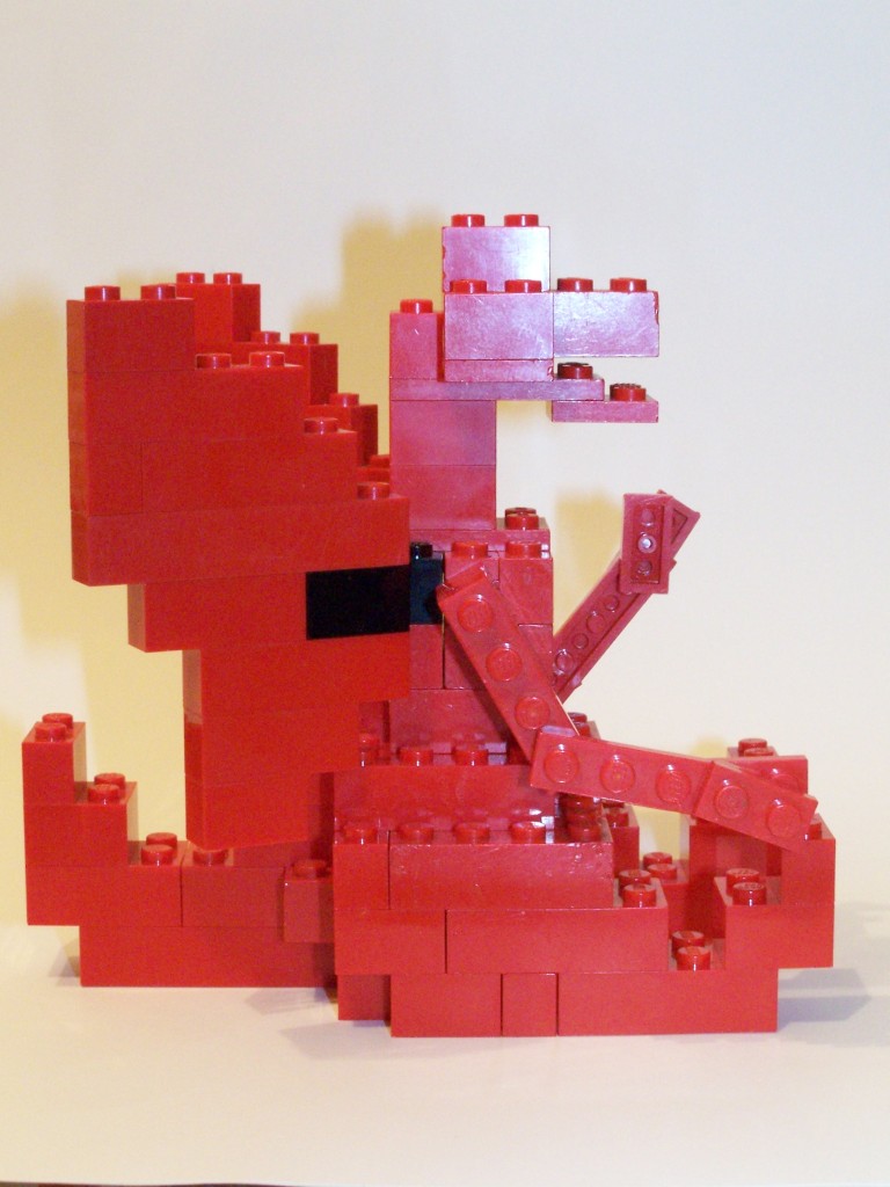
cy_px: 594
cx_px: 445
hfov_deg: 21.3
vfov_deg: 28.2
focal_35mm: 69
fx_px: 2365
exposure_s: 1/4
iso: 400
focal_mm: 11.5
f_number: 7.1
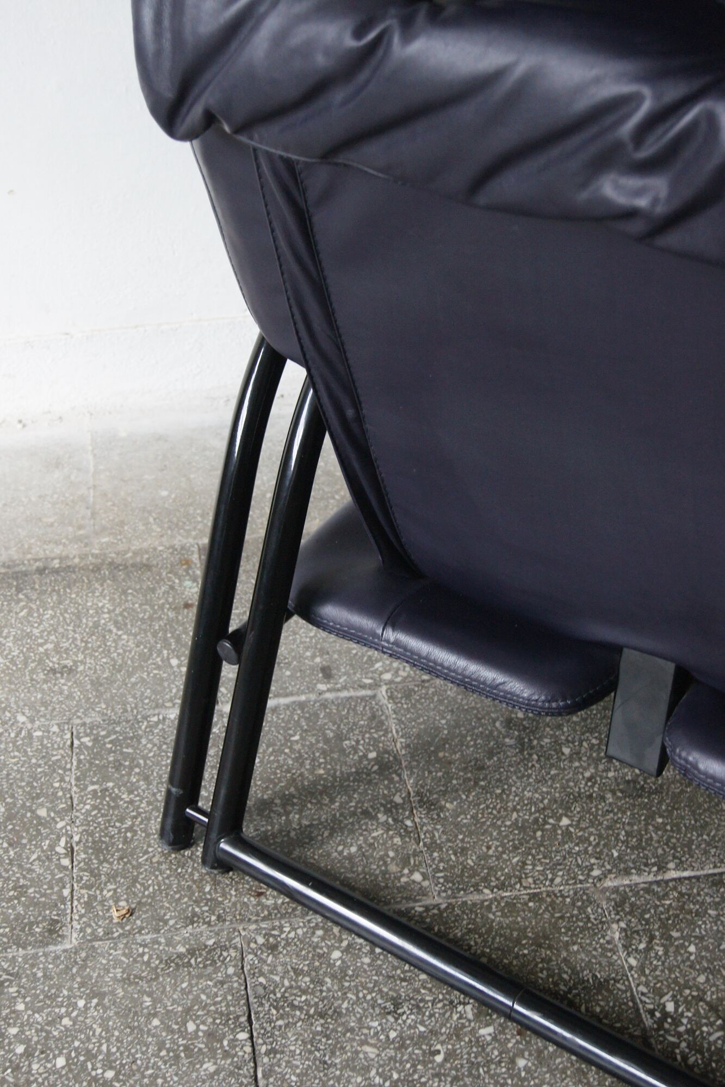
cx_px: 362
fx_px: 1586
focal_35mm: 52
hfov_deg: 25.7
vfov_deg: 37.9
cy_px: 544
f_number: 5.6
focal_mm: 35
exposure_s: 1/40
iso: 400
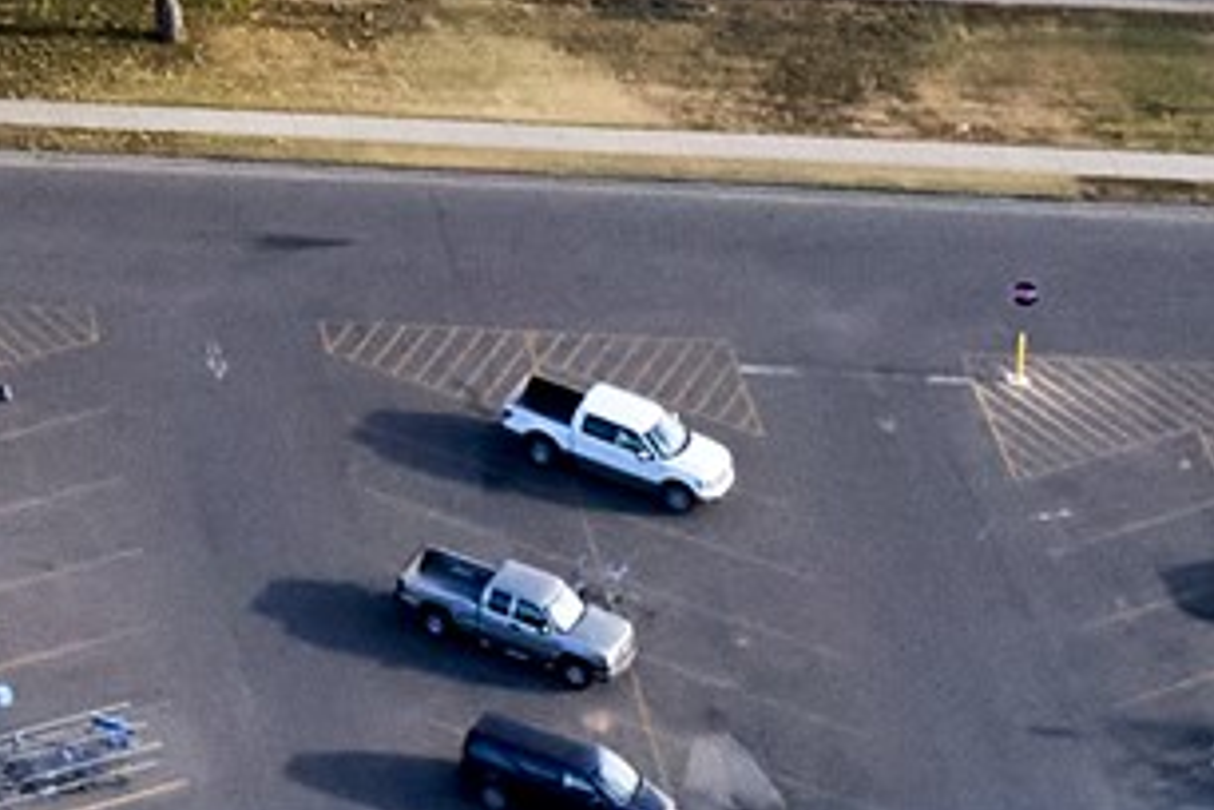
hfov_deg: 9.4
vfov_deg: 6.1
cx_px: -1514
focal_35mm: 199
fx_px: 6710
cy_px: -2051
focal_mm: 10.3
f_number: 5.6
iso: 800
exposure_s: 1/80
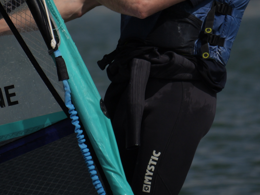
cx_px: 65
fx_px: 10382
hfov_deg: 1.4
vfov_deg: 1.1
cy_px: 42
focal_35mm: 1382
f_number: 5.6
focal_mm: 300
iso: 200
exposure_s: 1/3200
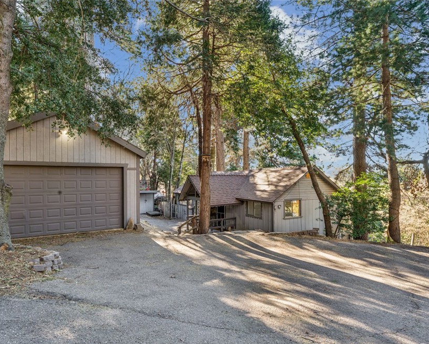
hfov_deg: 76.6
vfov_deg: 64.7
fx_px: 271
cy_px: 177
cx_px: 202
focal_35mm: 21
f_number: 13
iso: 100
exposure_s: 1/1.25
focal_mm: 18.3
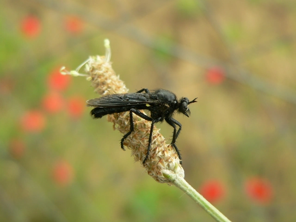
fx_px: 624
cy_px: 111
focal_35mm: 73
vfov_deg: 20.2
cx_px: 148
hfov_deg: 26.7
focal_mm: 12.1
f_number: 2.8
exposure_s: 1/80
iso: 80
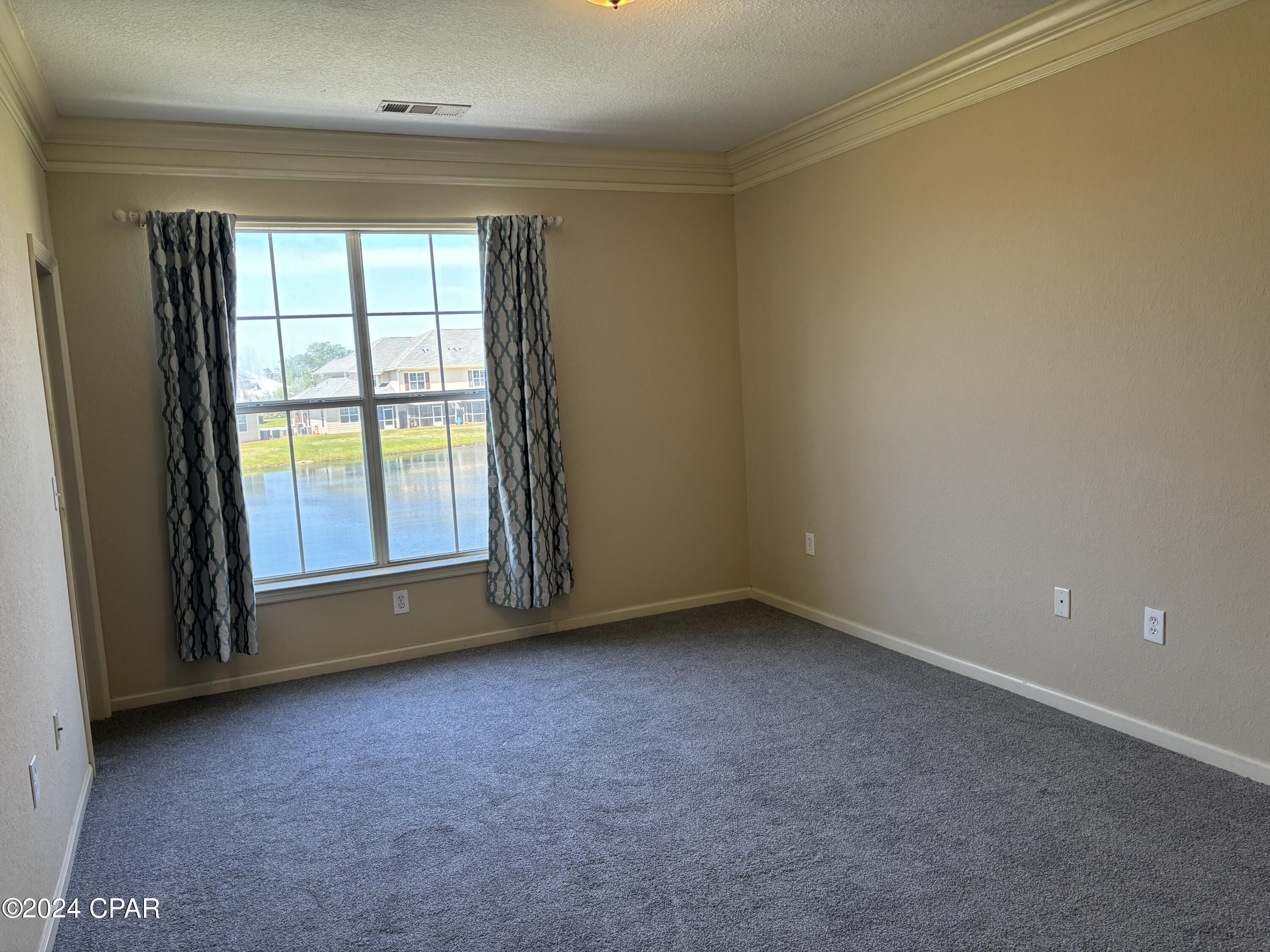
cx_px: 635
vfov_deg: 53.1
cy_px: 476
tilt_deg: -4.4
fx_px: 954
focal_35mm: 26
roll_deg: +3.4
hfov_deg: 67.3
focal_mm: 5.96
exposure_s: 1/120
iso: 80
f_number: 1.6
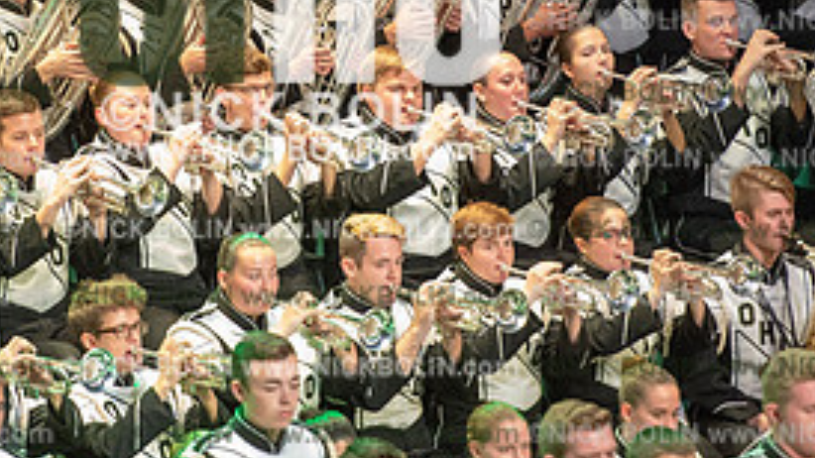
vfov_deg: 2.7
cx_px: 289
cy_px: 21
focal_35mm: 443
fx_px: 9572
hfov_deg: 4.9
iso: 8000
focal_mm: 200
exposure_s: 1/800
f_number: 2.8
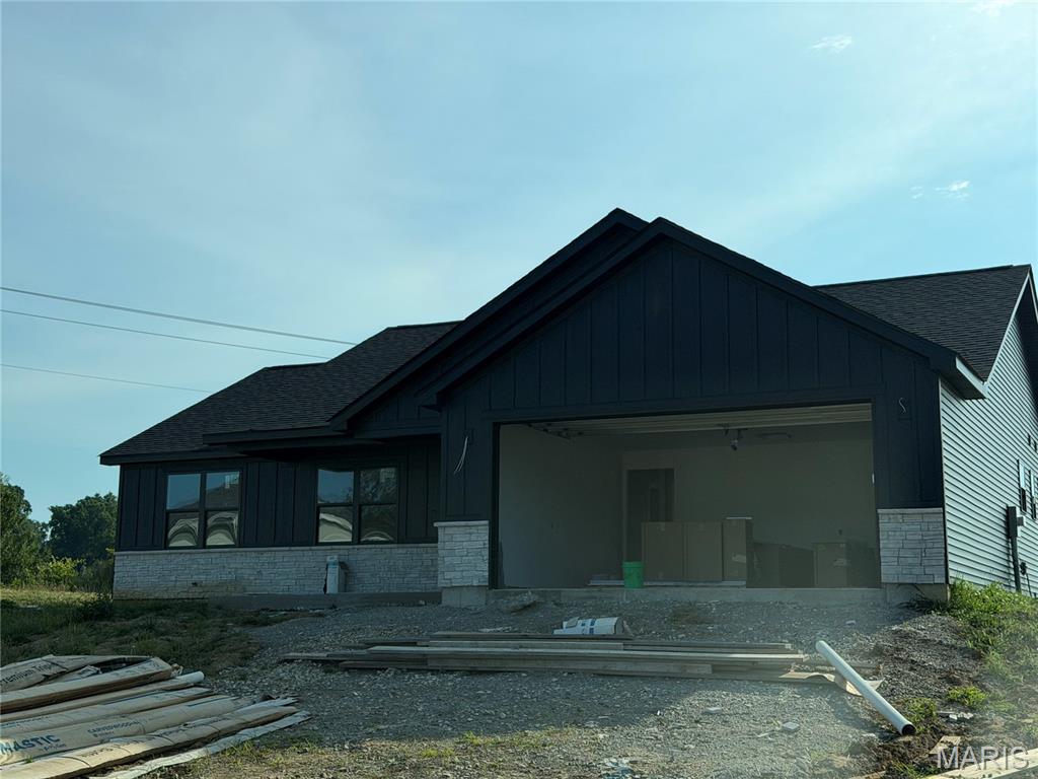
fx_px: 1439
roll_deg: -0.1
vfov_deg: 30.3
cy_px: 390
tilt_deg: +9.2
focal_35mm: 48
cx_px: 519
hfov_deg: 39.7
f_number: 1.78
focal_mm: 6.76
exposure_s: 1/6536
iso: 64
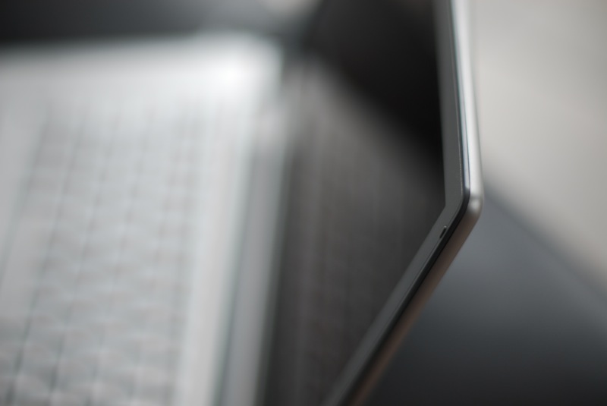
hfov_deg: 27.0
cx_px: 304
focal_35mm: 75
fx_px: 1266
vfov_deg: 18.2
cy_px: 203
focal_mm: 50
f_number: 1.4
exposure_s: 1/45
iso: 100
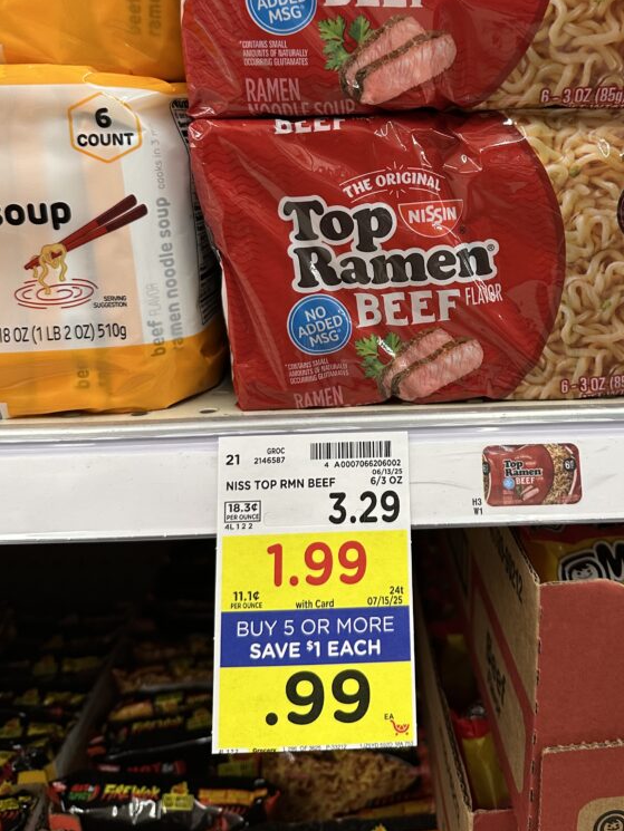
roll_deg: +0.0
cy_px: 297
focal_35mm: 33
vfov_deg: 54.5
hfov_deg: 42.4
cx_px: 410
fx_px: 793
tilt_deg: -8.3
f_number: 1.78
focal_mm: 6.86
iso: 200
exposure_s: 1/61
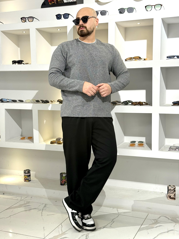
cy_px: 120
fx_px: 331
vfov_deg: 39.7
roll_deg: -0.5
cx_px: 90
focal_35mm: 48
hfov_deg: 30.3
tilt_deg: -5.8
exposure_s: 1/100
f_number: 1.78
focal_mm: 6.76
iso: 100
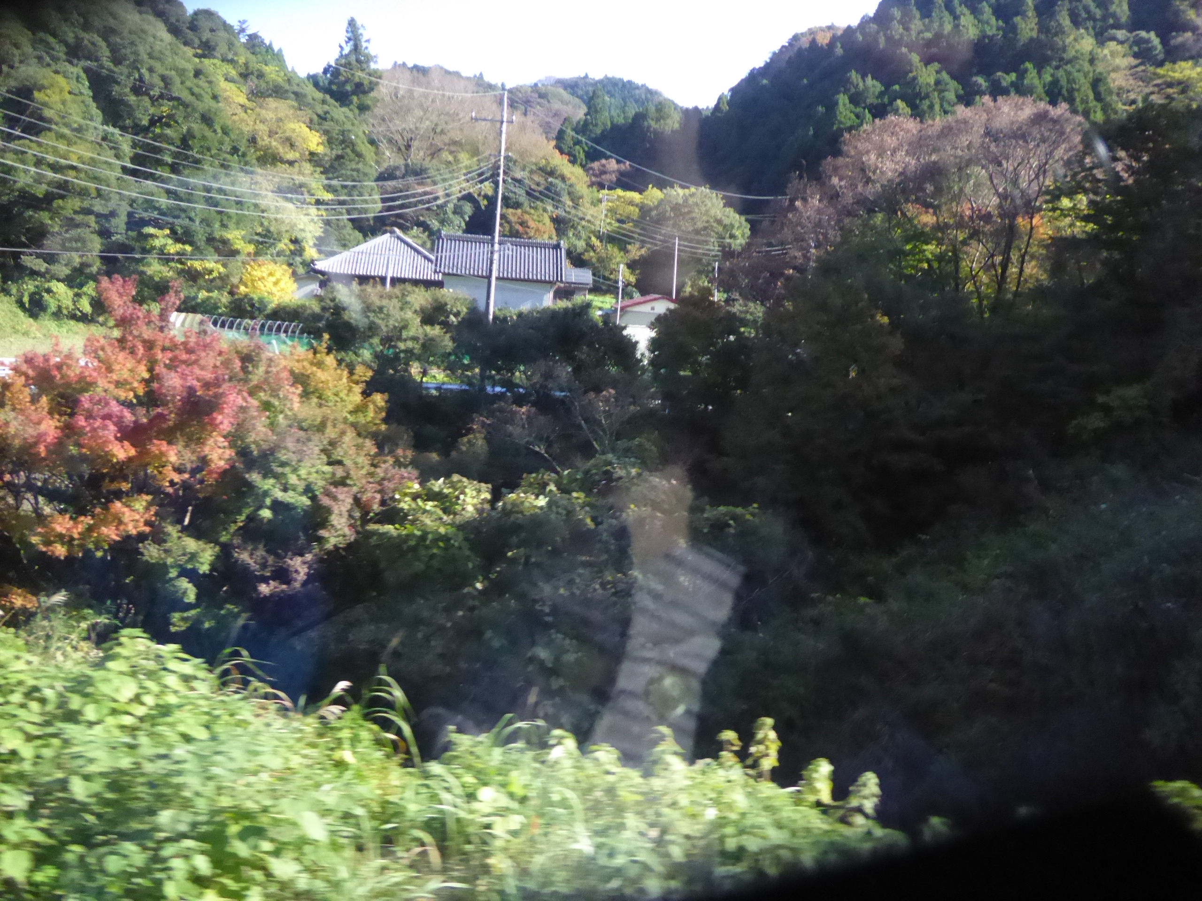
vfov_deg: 36.8
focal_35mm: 39
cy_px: 450
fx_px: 1354
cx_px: 601
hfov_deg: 47.9
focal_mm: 6.7
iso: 1600
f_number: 3.7
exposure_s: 1/250
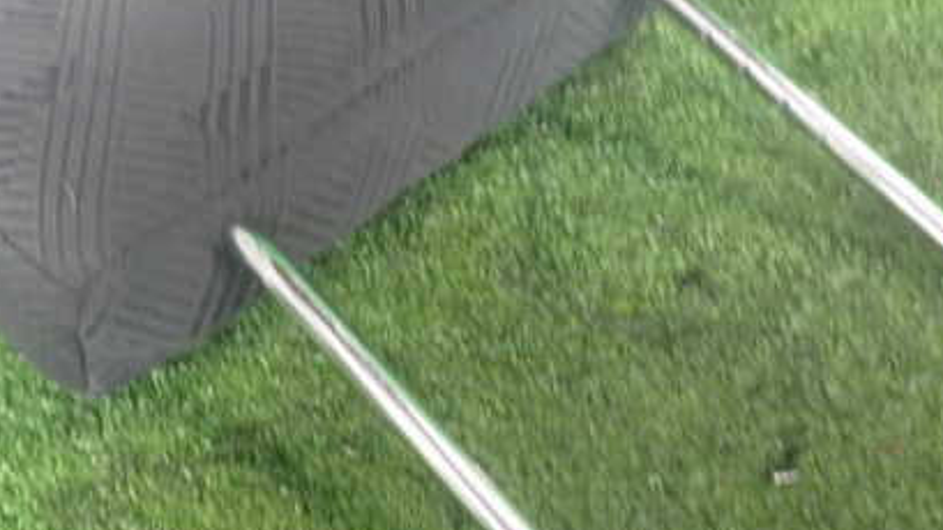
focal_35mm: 48
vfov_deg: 24.9
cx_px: 415
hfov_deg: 42.8
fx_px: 1200
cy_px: 217
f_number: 2.3
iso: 500
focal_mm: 5.4
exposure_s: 1/30
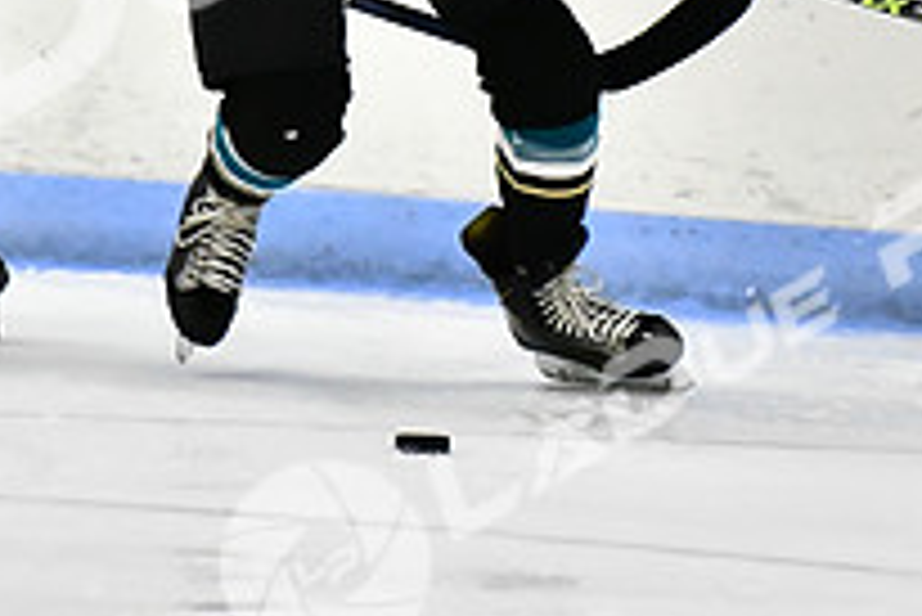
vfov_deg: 1.6
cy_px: -97
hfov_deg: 2.4
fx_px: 21758
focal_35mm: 849
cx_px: 211
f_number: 2.8
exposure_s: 1/1600
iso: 8000
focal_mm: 200
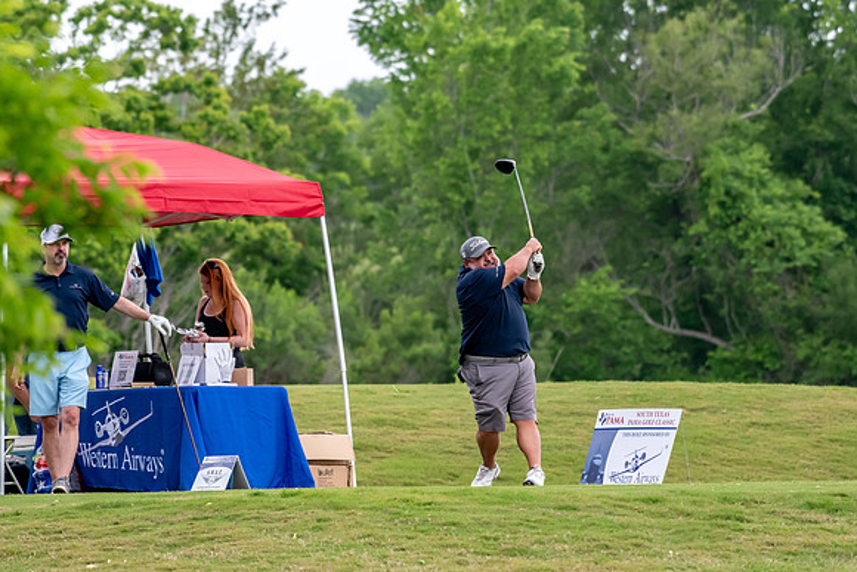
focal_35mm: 405
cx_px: 428
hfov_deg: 5.1
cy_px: 286
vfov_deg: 3.4
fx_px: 9643
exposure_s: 1/2000
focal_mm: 270
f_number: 5.6
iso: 1600
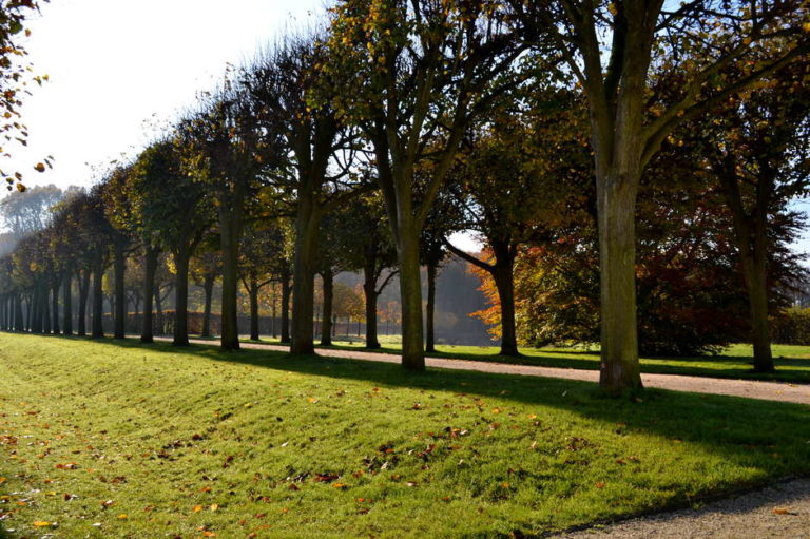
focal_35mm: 36
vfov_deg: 36.8
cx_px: 405
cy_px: 270
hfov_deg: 53.2
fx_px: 809
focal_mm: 24
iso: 100
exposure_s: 1/160
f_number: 8
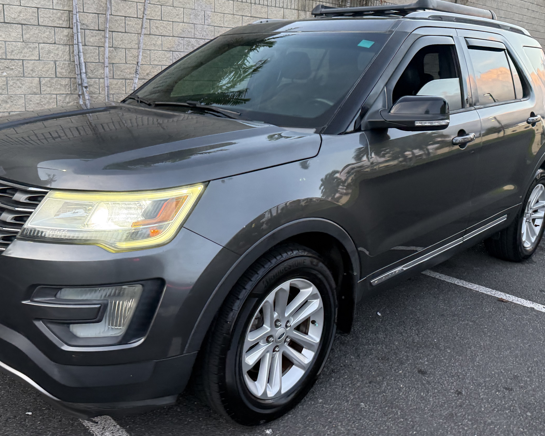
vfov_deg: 45.7
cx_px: 225
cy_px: 187
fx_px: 516
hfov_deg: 55.3
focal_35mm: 32
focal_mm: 6.76
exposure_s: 1/123
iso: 250
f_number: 1.78
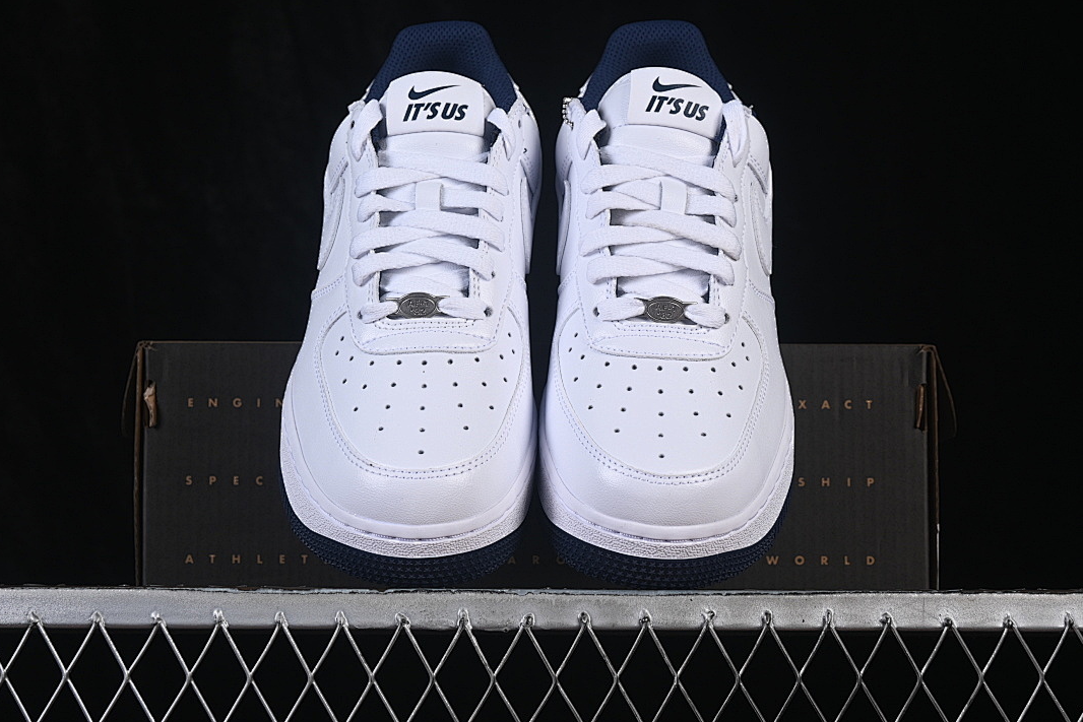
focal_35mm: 76
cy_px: 363
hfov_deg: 26.6
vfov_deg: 18.0
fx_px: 2286
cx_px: 535
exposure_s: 1/100
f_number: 8
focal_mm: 50
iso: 160
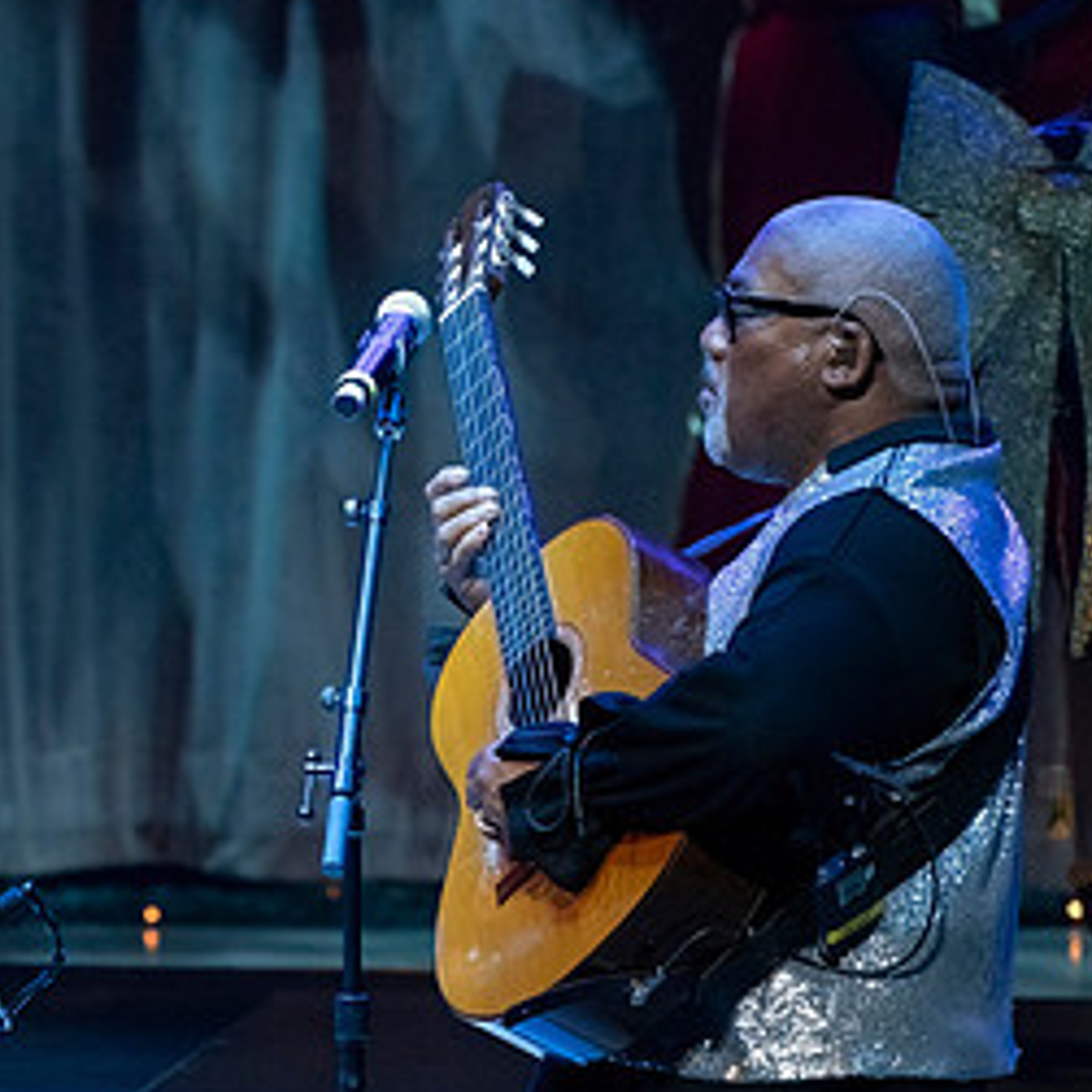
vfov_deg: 1.8
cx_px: -118
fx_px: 34905
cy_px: 1037
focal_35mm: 978
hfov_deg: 1.8
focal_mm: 367
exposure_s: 1/320
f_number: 9
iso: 5000
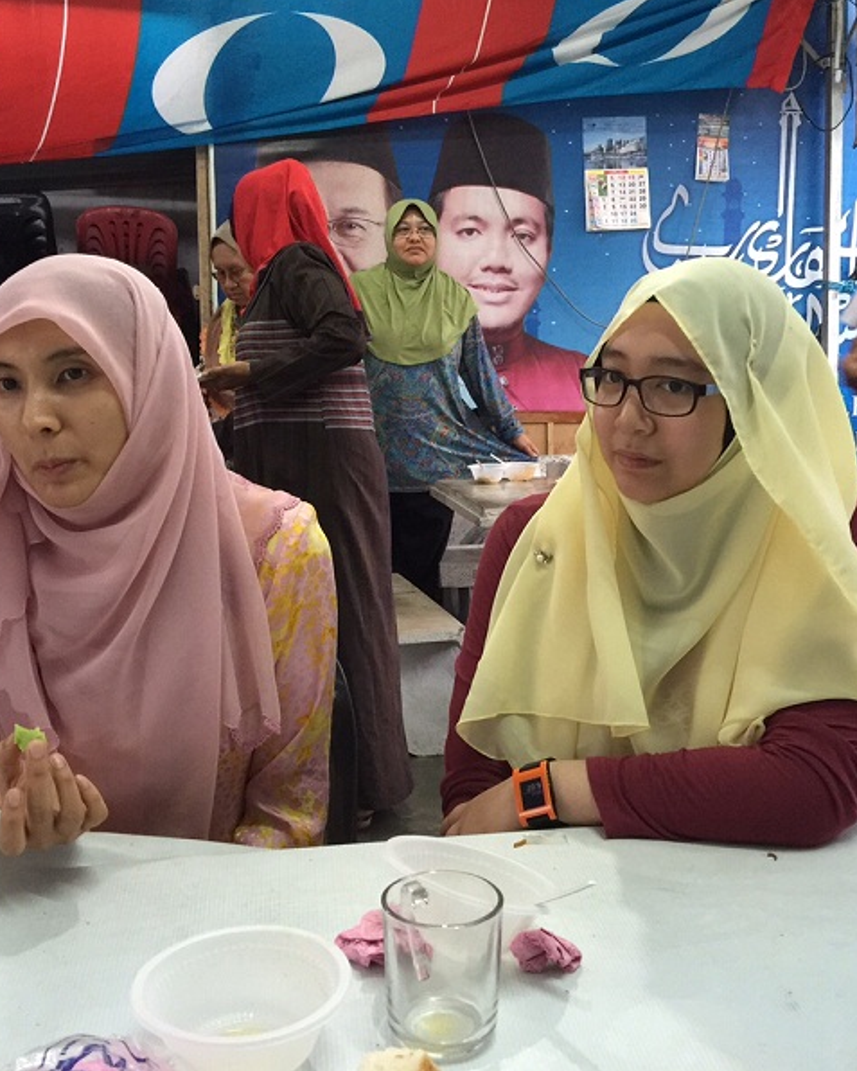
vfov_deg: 47.9
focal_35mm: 38
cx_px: 433
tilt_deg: -6.6
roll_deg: -2.7
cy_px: 534
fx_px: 1204
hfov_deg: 39.2
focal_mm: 4.15
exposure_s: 1/10
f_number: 2.2
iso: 100
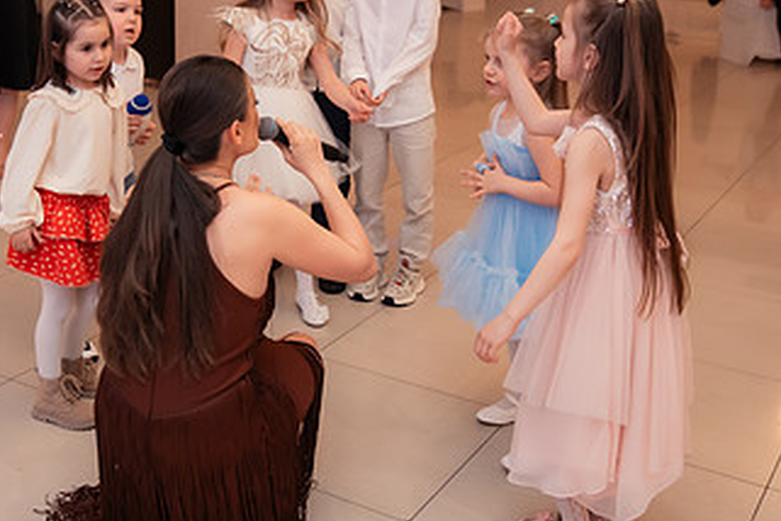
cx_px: 254
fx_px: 1150
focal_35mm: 53
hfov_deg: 37.1
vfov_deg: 25.3
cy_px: 141
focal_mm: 26
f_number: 2.8
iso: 1600
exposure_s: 1/200
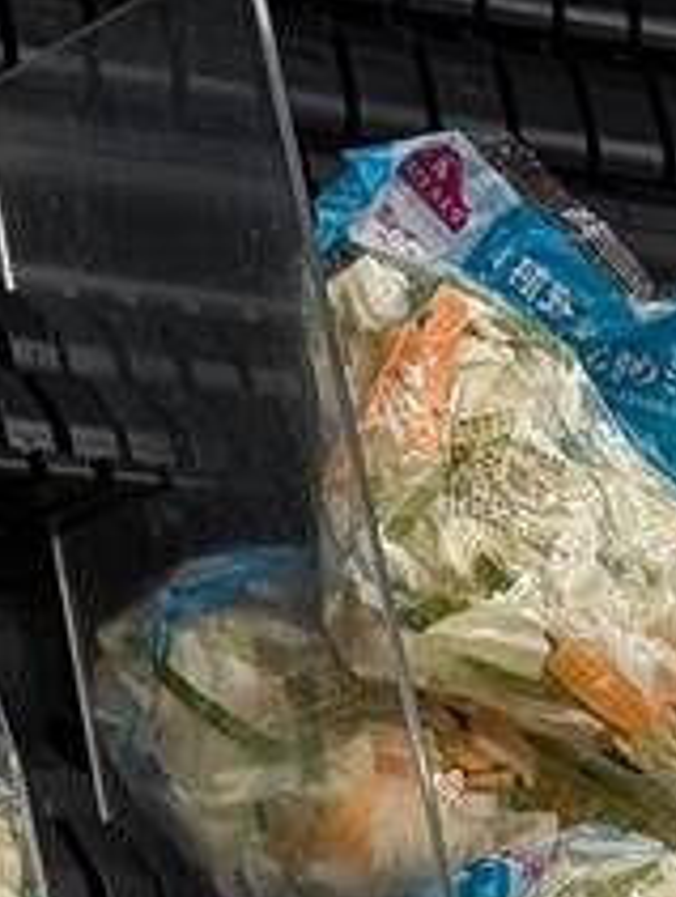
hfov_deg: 7.8
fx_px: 4725
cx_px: -742
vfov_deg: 9.4
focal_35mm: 182
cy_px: -1403
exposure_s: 1/522
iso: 169
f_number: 1.68
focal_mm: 6.9
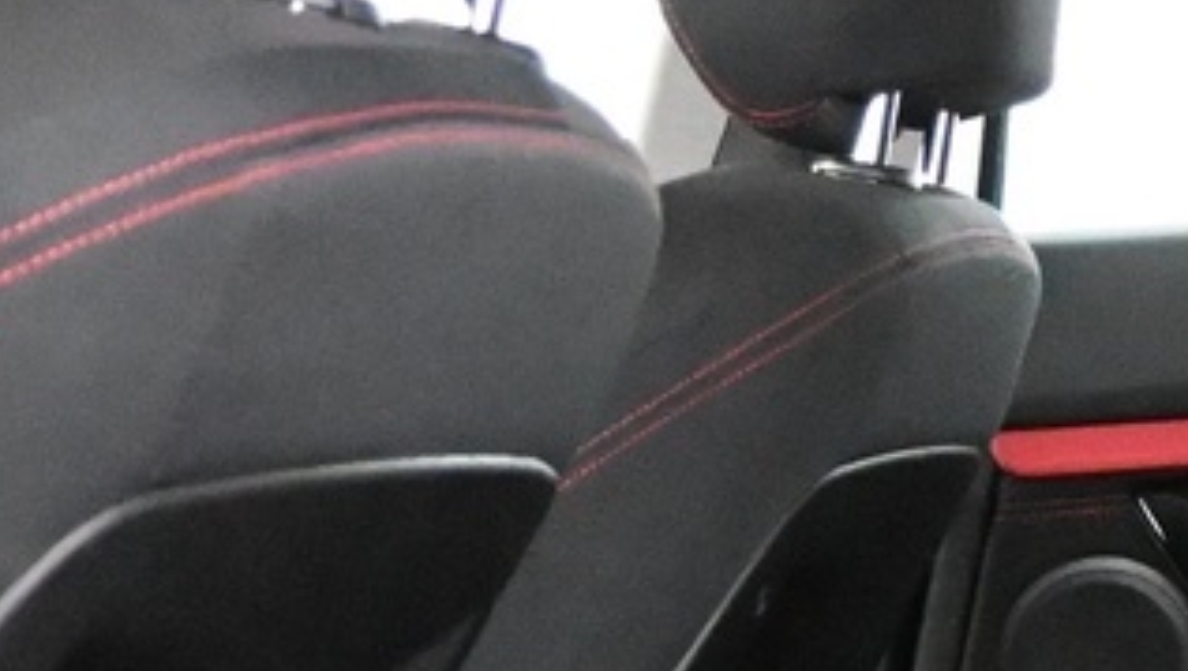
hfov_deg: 14.7
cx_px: 1492
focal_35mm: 140
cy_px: 510
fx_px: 4425
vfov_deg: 8.7
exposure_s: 1/60
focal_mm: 17.5
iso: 11400
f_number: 3.5
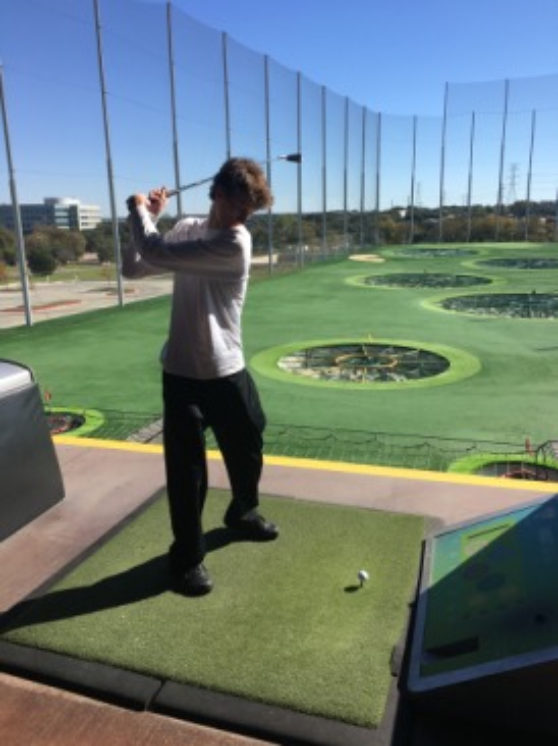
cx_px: 279
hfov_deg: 48.2
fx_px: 624
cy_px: 373
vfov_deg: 61.7
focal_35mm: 29
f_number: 2.2
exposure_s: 1/1183
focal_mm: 4.15
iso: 25
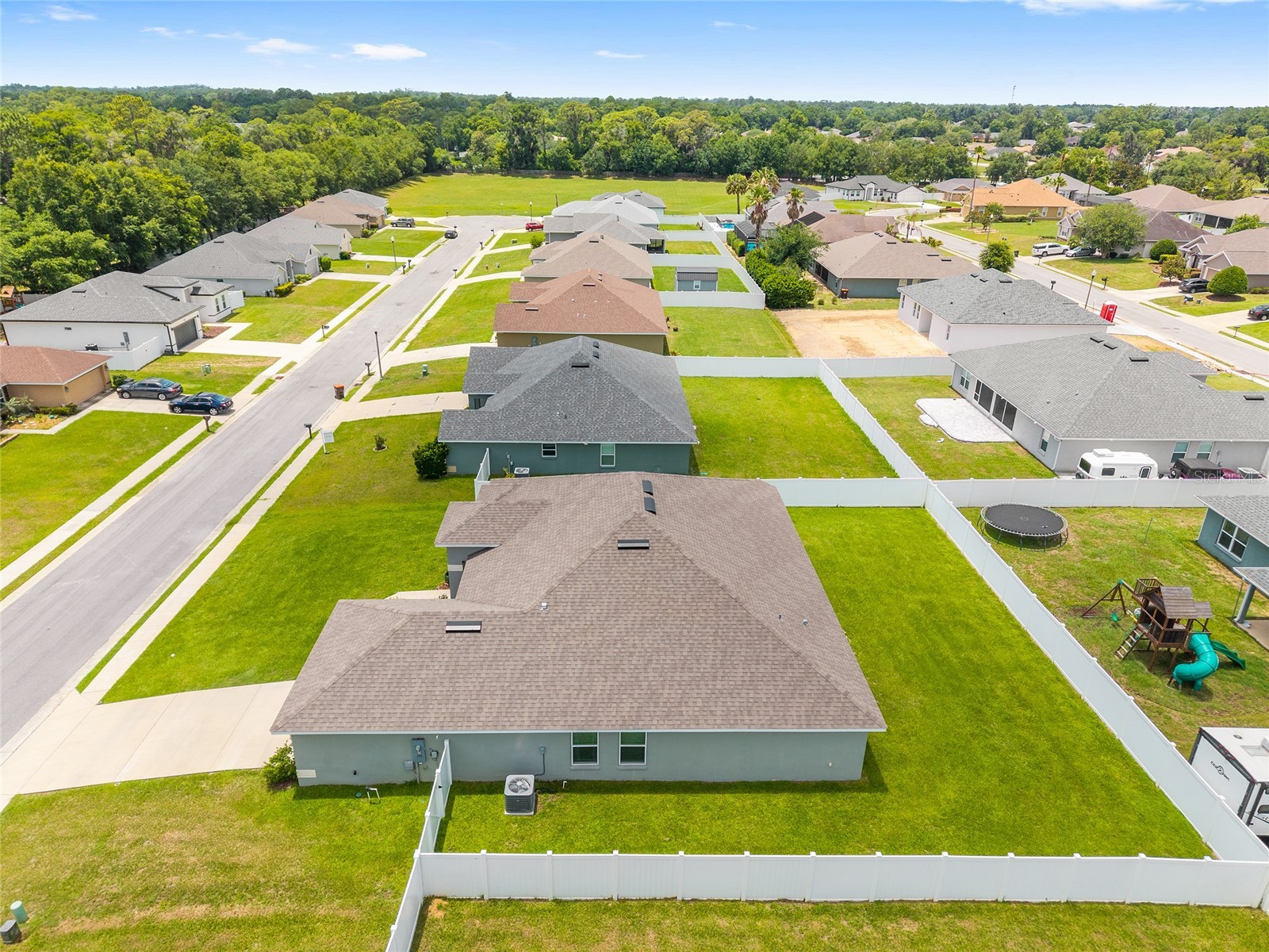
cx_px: 634
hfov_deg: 71.6
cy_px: 476
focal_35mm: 24
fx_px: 880
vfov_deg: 56.8
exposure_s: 1/2500
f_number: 1.8
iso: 130
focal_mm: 8.67
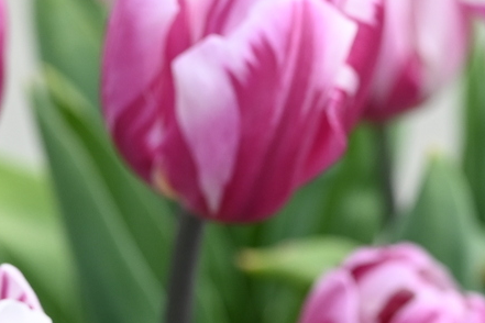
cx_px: 476
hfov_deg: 12.0
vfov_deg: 7.9
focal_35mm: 170
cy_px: 536
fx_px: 2290
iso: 640
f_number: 6.3
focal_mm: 50
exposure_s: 1/800
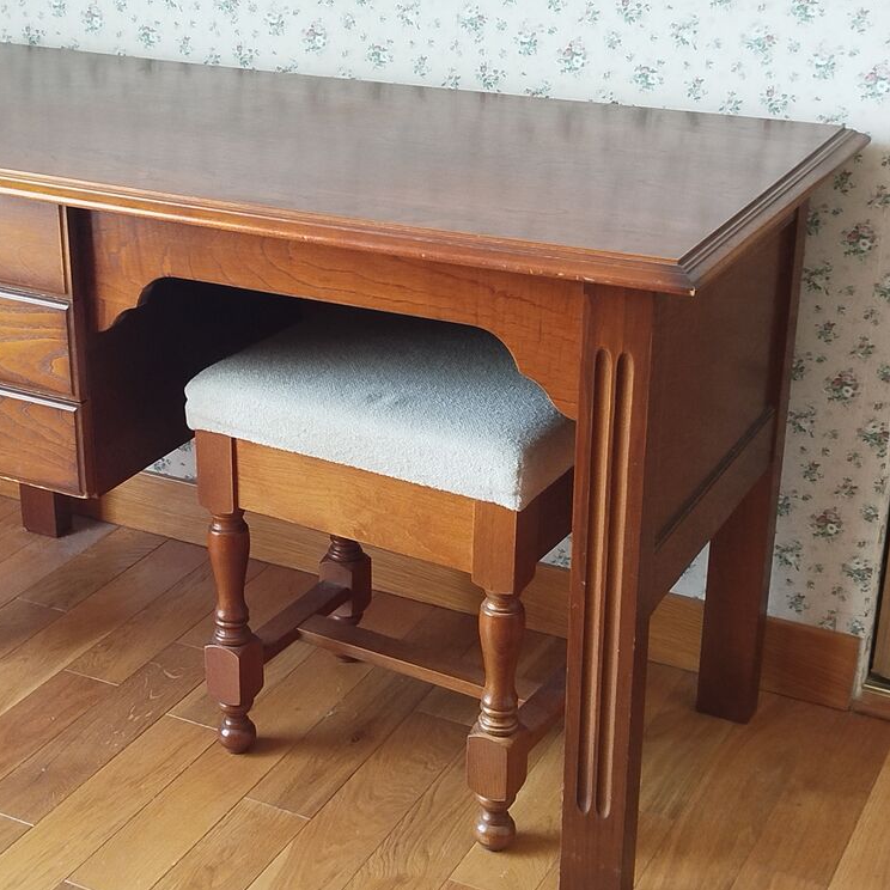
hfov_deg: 29.9
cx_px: 303
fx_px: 1658
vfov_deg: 30.0
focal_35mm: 57
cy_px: 446
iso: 500
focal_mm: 5.31
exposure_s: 1/25
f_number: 1.7
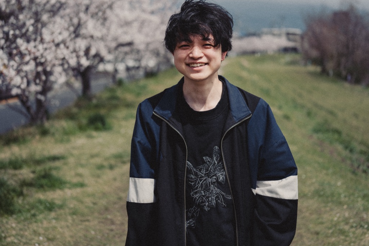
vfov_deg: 23.0
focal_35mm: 59
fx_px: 605
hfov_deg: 33.9
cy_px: 99
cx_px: 194
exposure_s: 1/8000
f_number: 2
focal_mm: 43
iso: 100
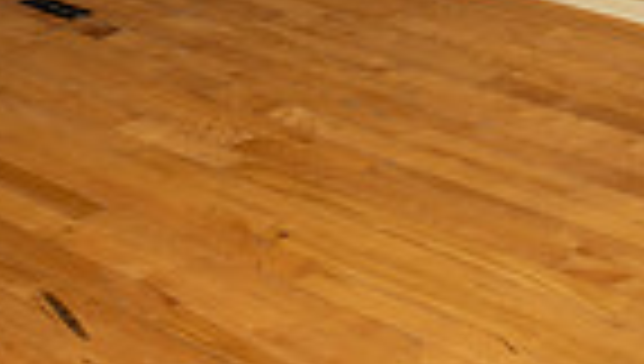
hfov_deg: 18.2
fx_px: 1967
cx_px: 603
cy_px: -634
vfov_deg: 9.1
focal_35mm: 115
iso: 320
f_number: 7.1
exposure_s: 1/250
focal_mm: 35
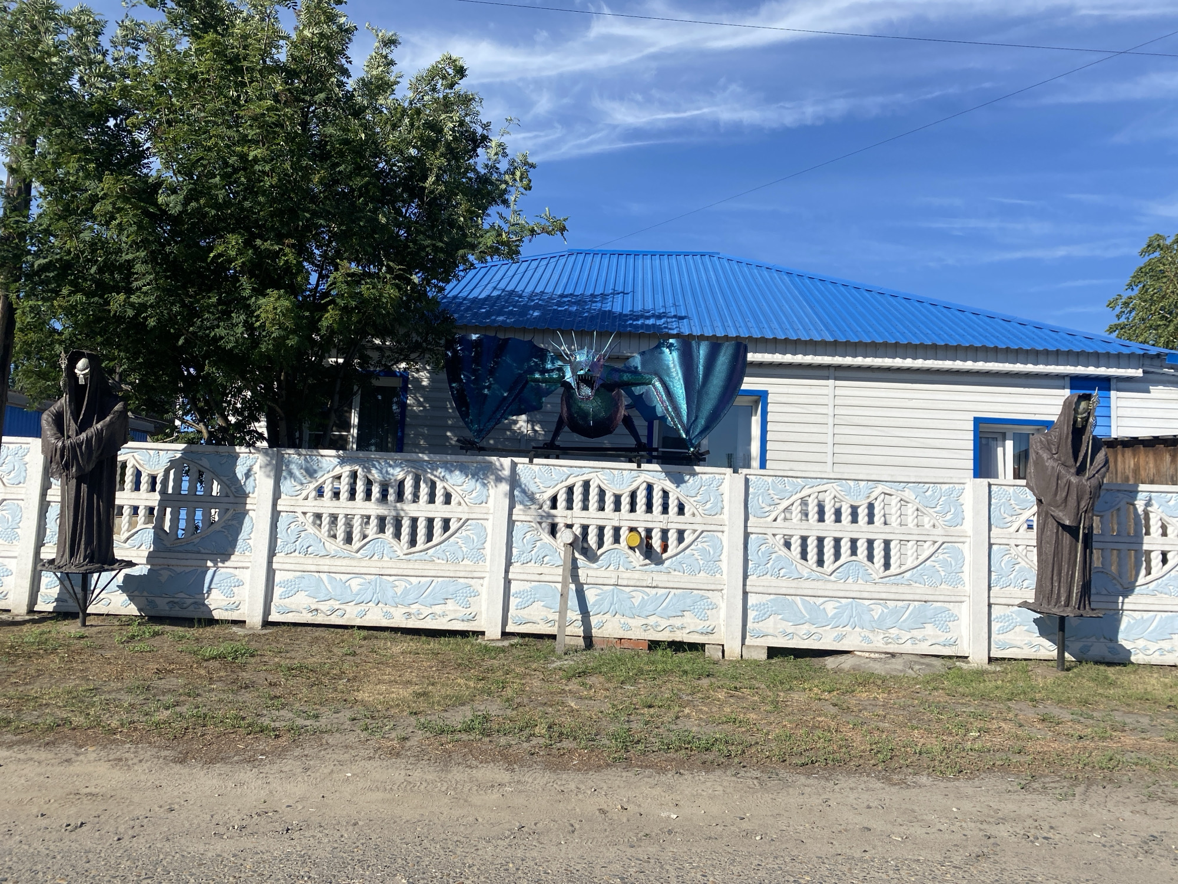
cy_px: 442
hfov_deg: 67.3
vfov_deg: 53.1
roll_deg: -2.8
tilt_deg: +5.0
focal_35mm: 26
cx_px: 589
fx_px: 885
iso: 32
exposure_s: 1/5025
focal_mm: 4.25
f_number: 1.8
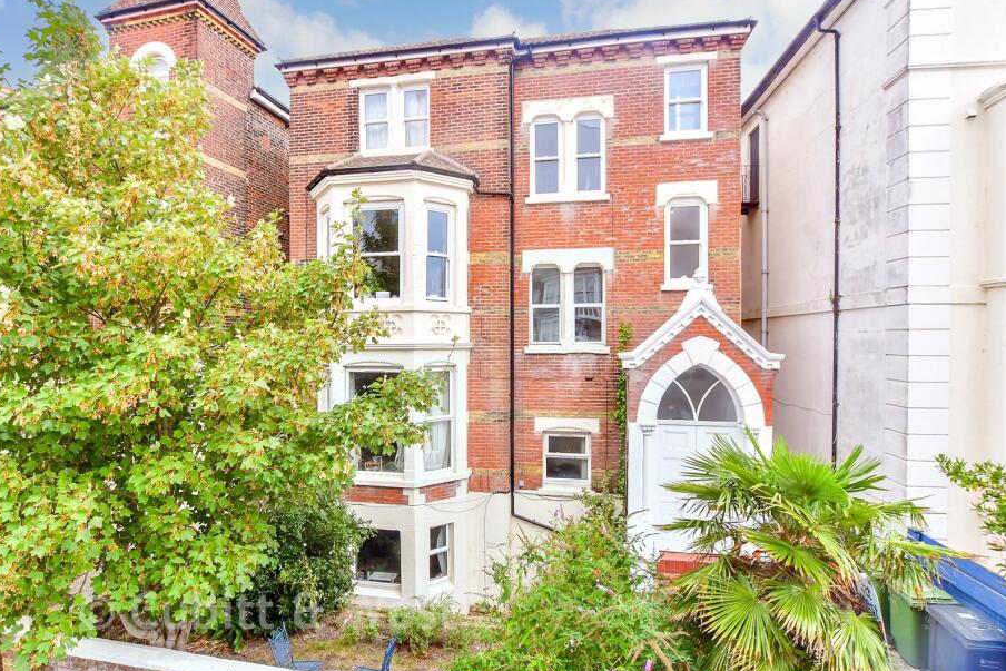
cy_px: 351
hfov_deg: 92.9
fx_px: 475
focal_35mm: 17
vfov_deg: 70.4
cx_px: 450
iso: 400
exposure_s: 1/100
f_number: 8
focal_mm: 10
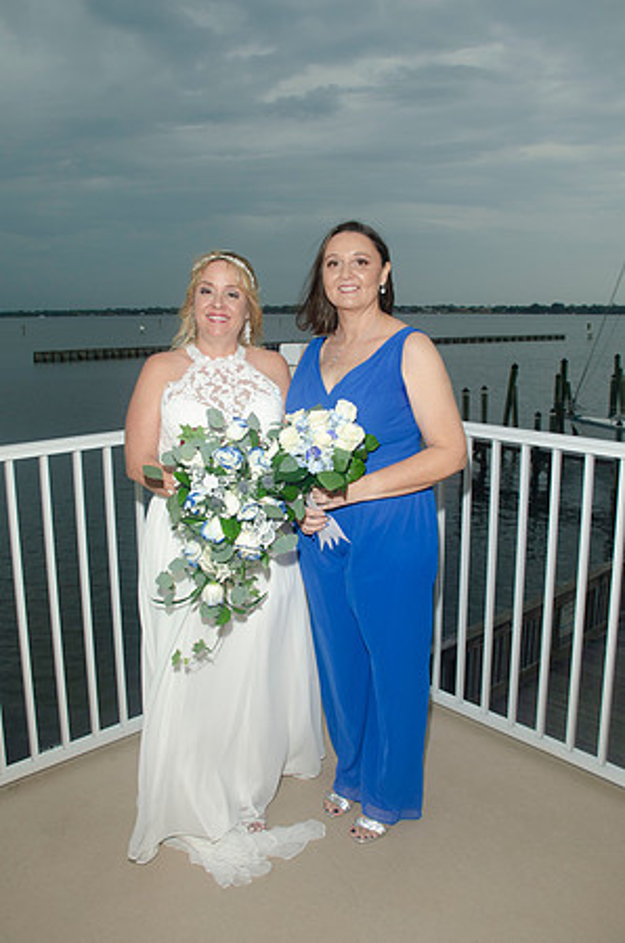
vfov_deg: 62.0
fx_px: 785
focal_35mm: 30
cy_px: 472
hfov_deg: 43.4
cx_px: 312
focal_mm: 20
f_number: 5.6
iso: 200
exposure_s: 1/160
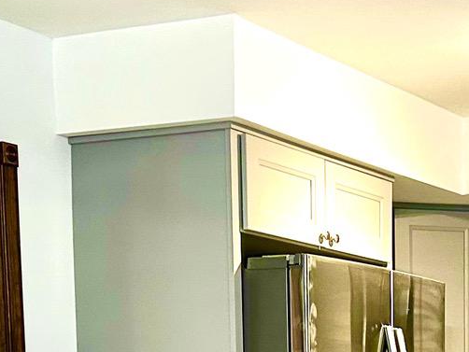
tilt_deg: -8.8
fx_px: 1437
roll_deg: +0.0
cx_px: 470
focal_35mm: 106
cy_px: 628
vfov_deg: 12.7
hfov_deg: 18.1
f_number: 1.5
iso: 160
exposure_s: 1/60
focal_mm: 5.7
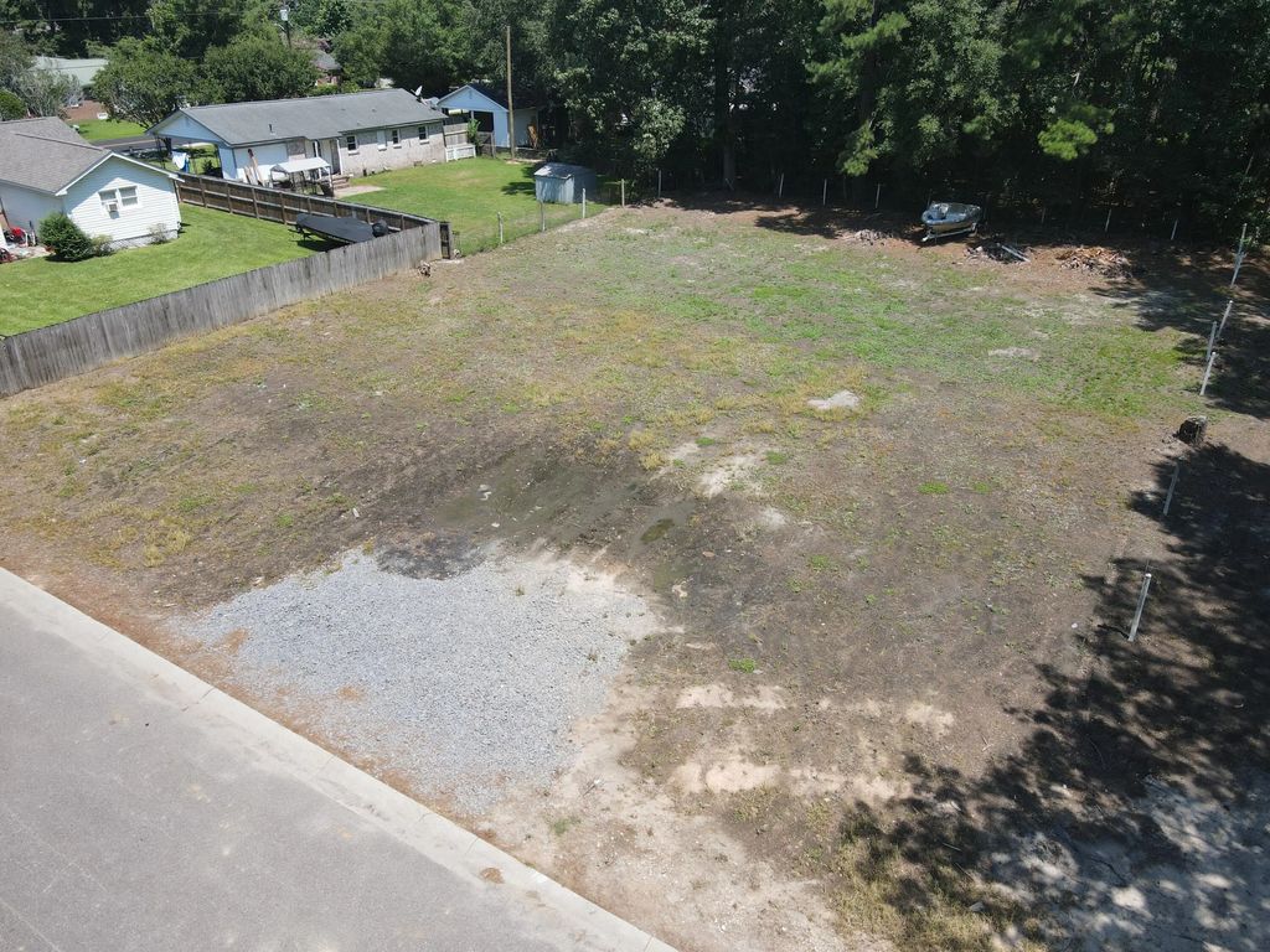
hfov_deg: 71.6
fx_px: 881
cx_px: 635
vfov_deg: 56.8
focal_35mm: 24
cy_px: 476
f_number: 2.8
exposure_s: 1/400
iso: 100
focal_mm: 4.5
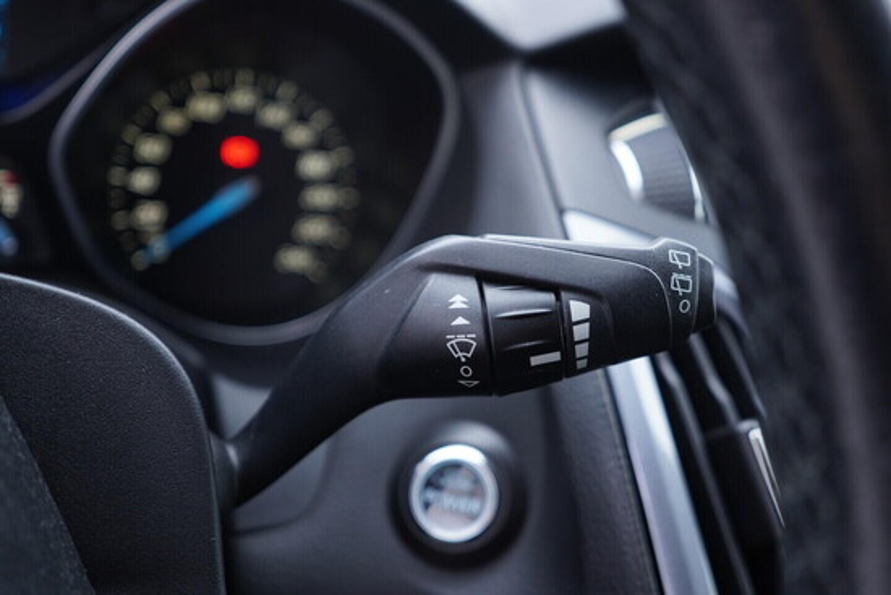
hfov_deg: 53.1
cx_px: 446
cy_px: 298
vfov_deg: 36.9
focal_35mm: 36
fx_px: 891
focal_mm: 24
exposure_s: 1/40
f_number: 2.8
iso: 320
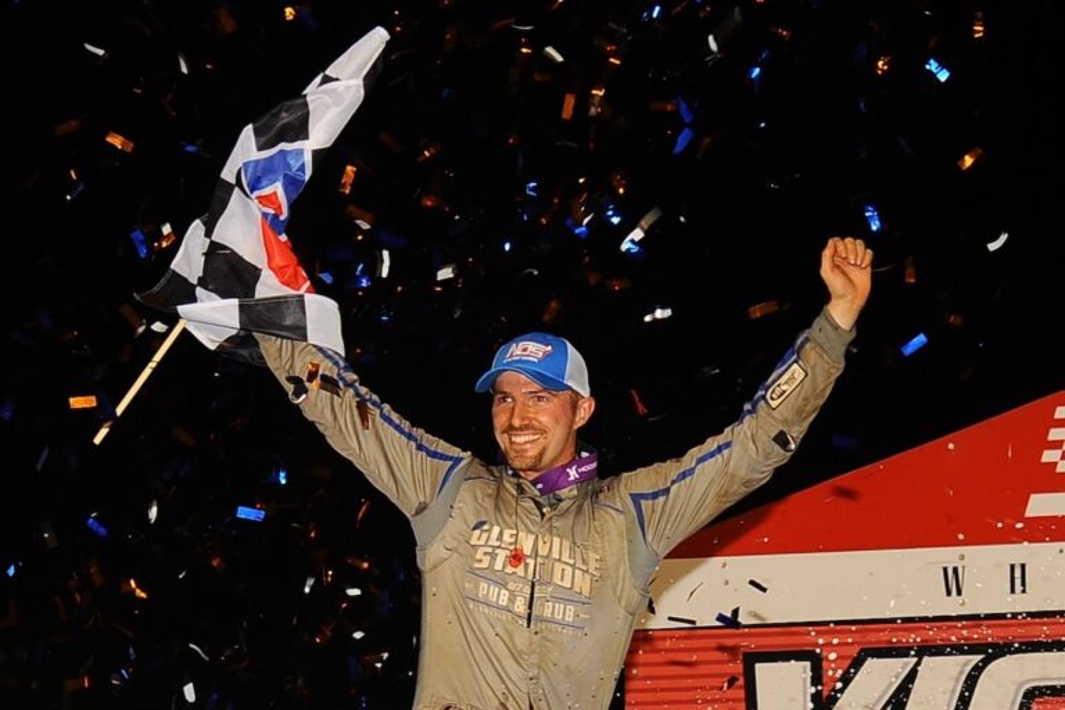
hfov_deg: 38.2
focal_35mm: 52
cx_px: 532
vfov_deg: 26.0
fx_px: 1538
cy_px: 355
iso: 200
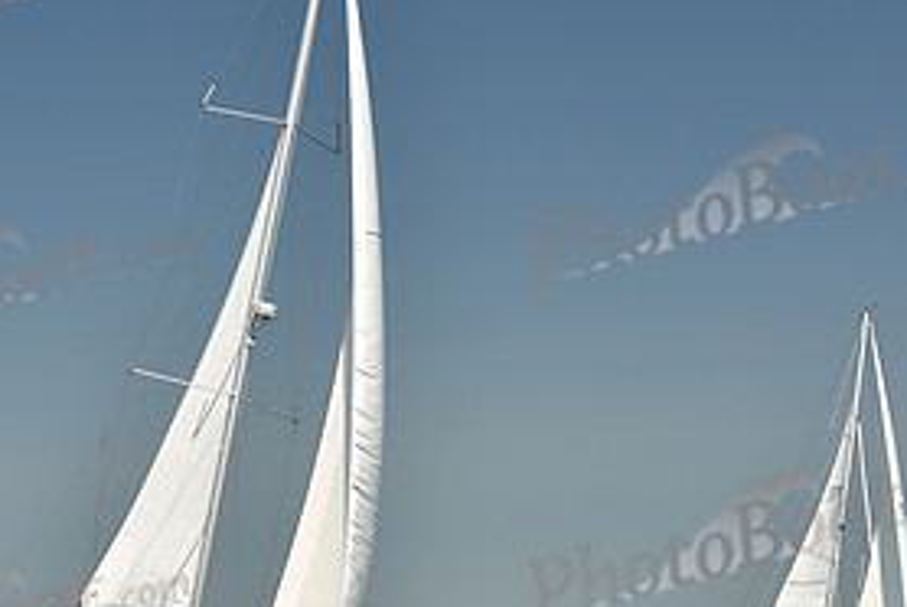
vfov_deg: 9.4
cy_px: 416
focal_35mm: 146
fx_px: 3682
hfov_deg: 14.0
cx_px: 362
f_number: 5
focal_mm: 70
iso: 250
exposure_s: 1/800
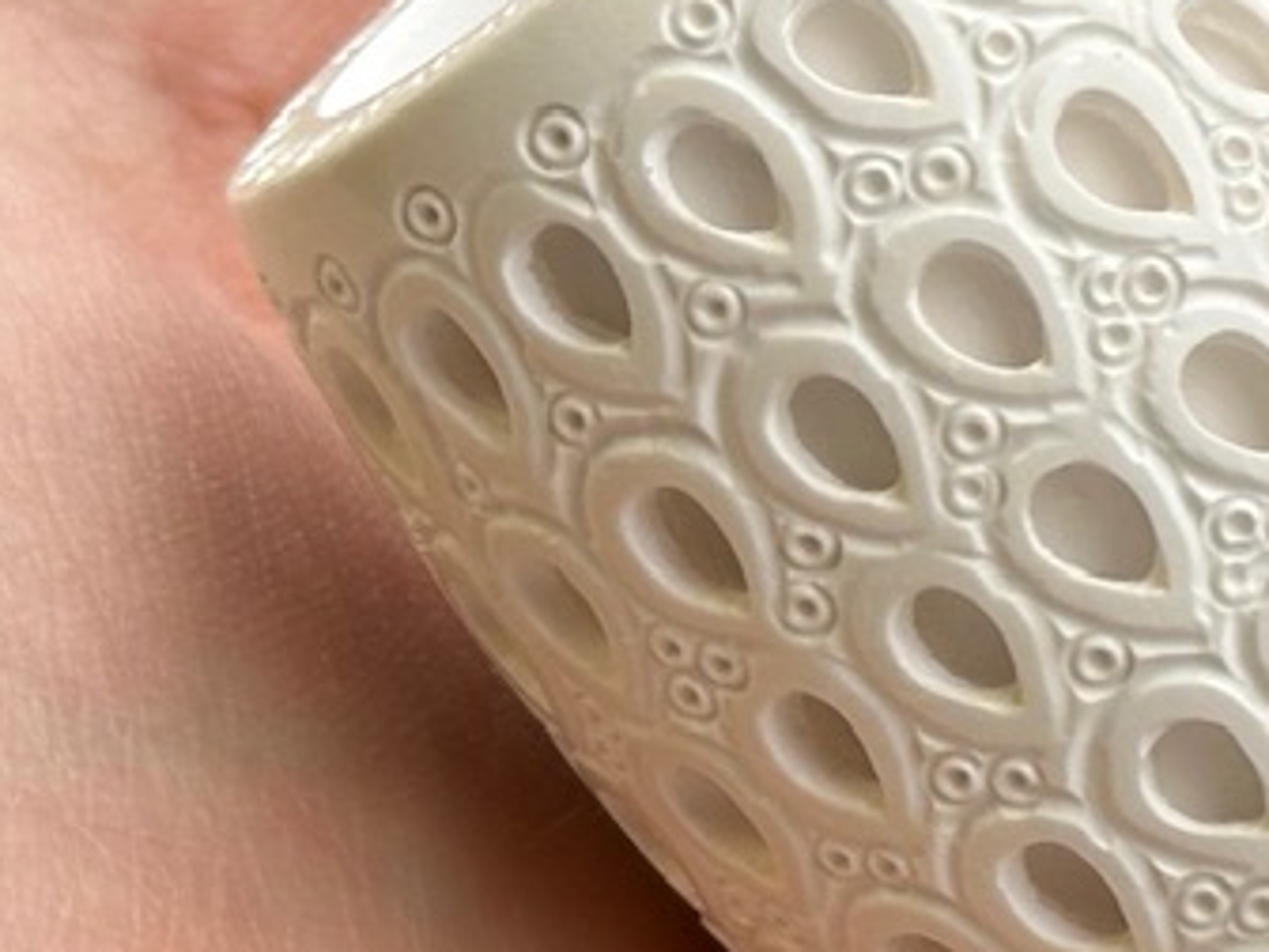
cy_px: 253
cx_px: 2342
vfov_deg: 8.1
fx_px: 6709
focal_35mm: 183
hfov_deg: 10.2
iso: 64
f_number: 1.78
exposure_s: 1/379
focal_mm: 6.86
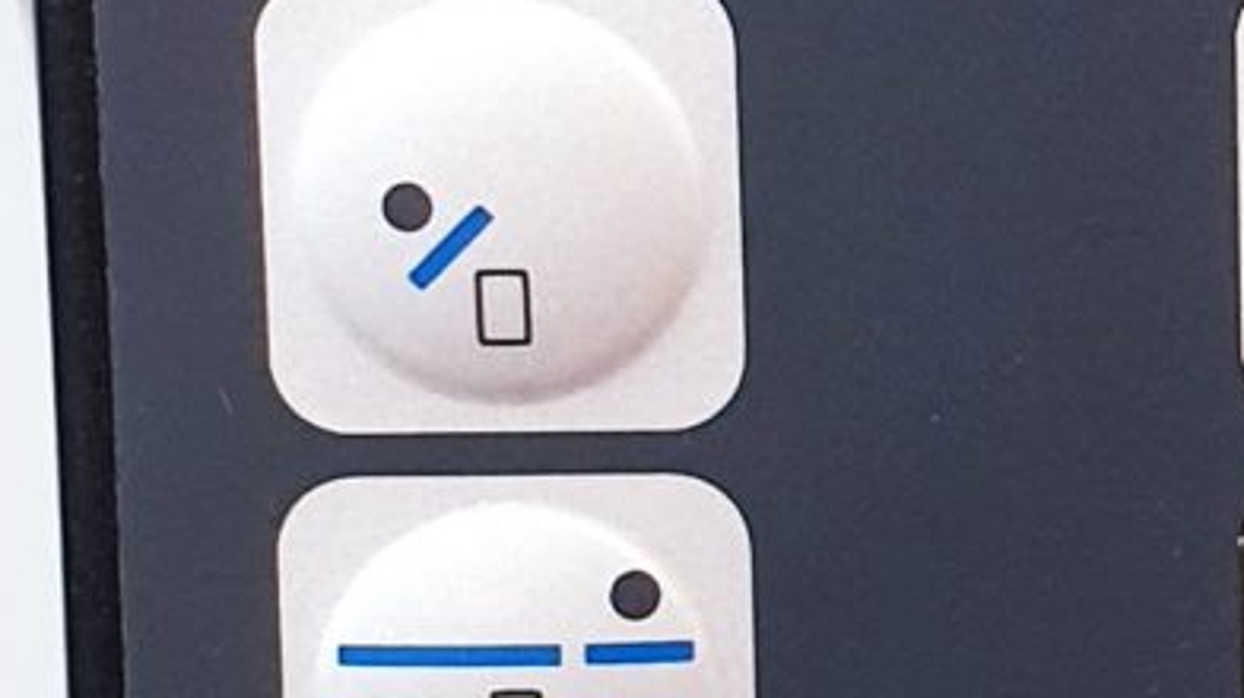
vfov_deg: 6.5
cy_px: 190
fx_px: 6099
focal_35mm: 185
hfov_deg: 11.5
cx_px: 1387
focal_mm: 4.3
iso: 250
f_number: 2.4
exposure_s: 1/33
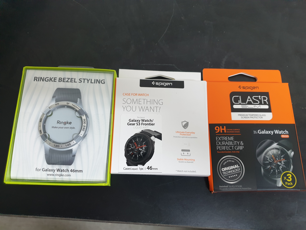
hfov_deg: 67.3
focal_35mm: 26
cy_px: 115
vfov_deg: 53.1
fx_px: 230
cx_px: 153
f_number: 1.5
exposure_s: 1/50
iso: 200
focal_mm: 4.3
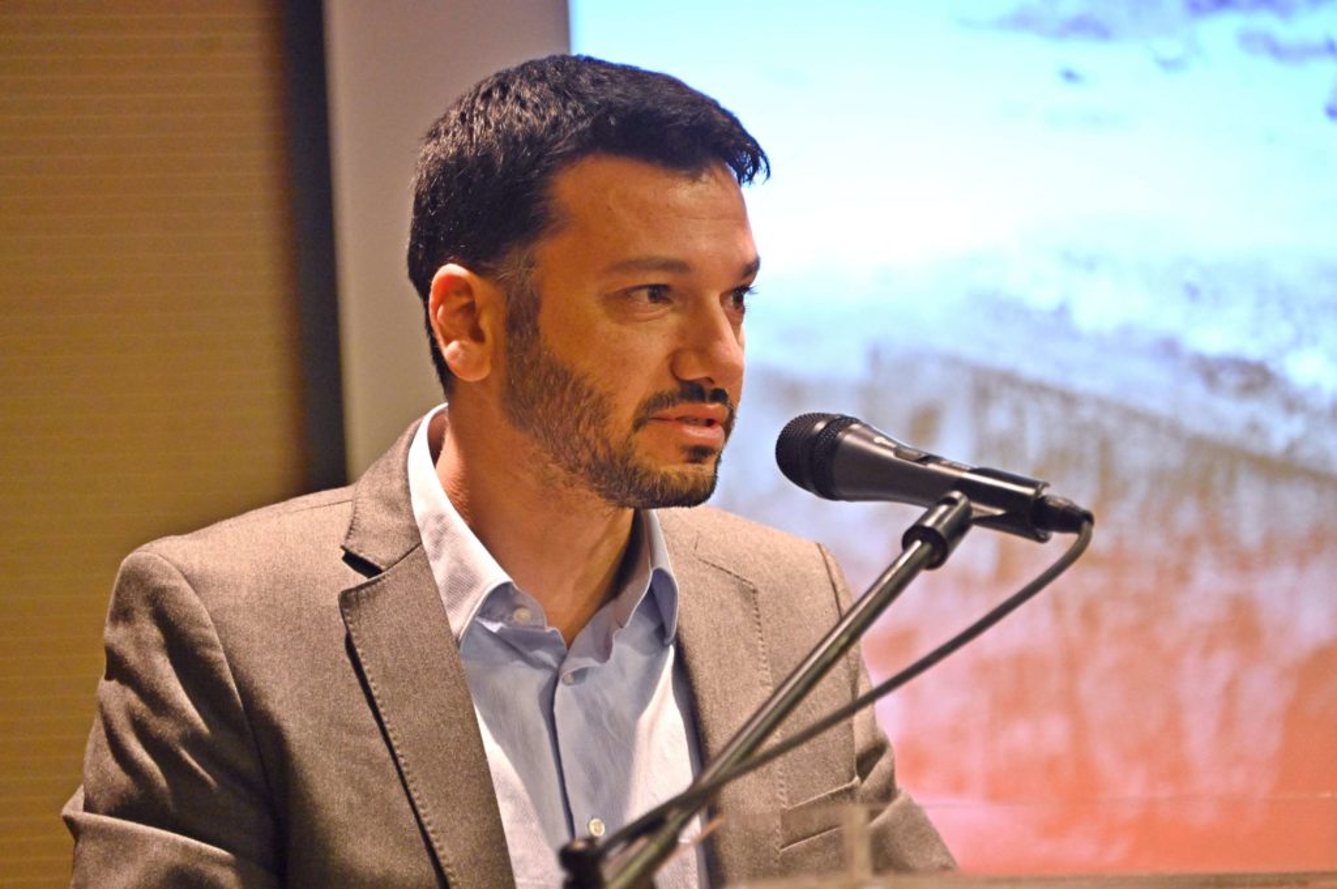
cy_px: 444
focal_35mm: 300
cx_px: 668
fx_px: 11132
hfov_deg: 6.9
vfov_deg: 4.6
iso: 7200
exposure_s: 1/320
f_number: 5.6
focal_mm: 300
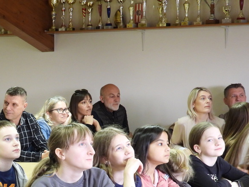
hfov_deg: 18.7
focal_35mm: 103
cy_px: 190
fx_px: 741
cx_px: 13
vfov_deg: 14.1
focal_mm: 9
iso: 400
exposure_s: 1/15
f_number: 3.2
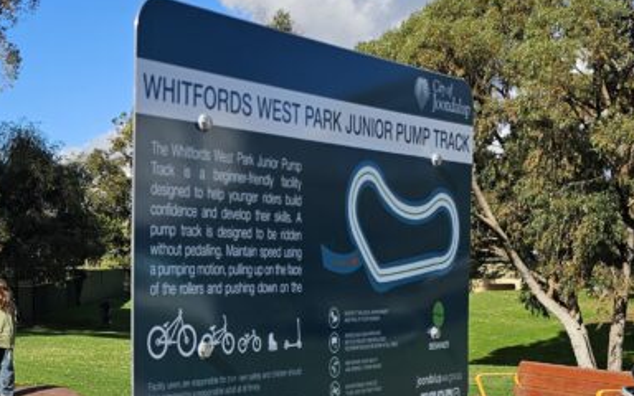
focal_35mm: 65
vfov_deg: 19.9
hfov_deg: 28.2
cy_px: 297
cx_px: -91
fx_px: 1123
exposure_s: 1/838
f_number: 1.7
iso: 10
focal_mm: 6.3
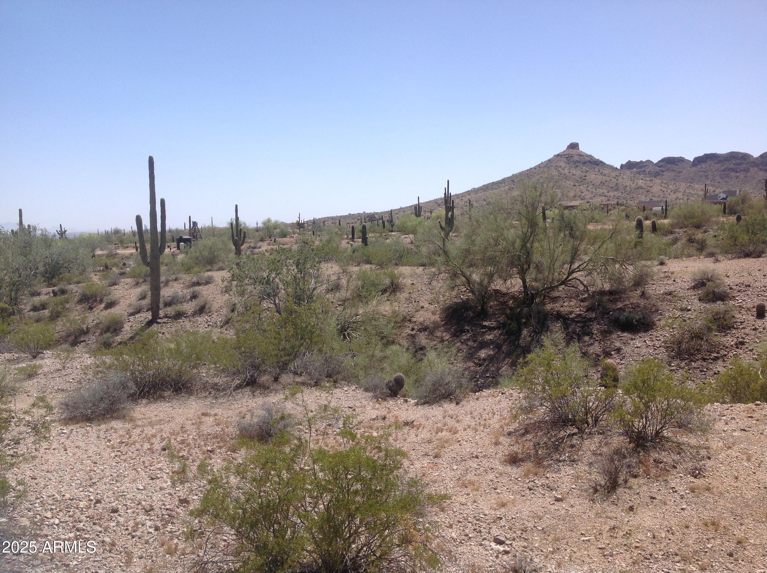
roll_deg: +1.0
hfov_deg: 52.7
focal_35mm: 35
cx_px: 384
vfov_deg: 40.6
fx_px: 774
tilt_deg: -5.9
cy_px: 286
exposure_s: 1/2016
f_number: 2.4
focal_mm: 4.28
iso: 50
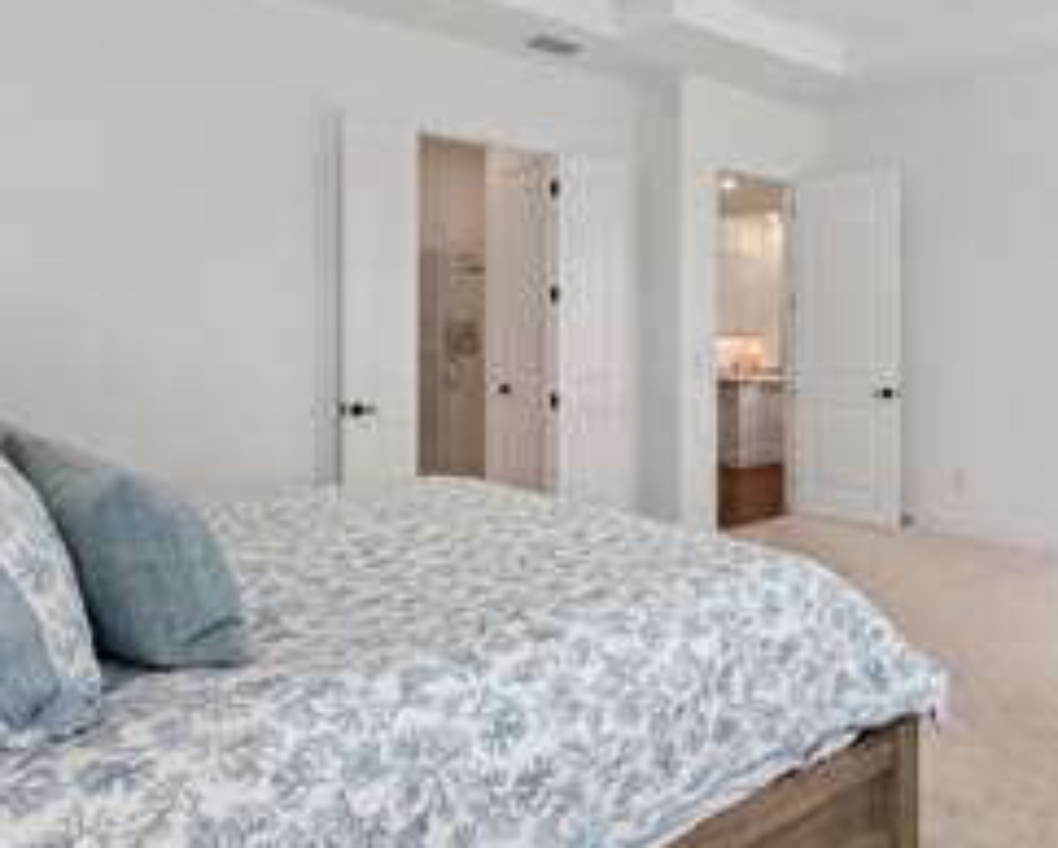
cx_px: 695
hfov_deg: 64.5
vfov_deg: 54.5
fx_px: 815
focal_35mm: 26
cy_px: 326
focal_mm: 14
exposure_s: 1/80
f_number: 10
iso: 500
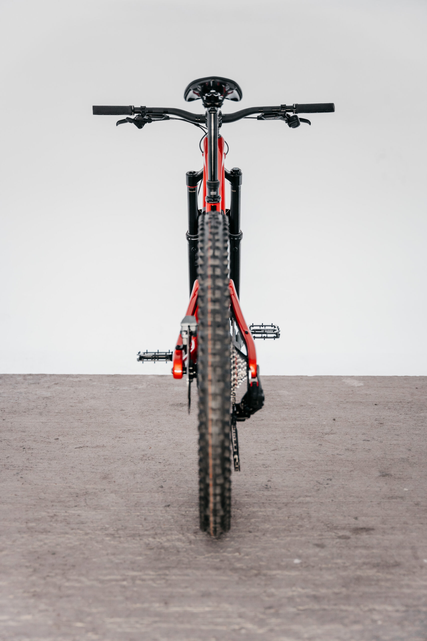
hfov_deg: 32.9
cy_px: 320
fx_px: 724
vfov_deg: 47.7
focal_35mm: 41
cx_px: 214
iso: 1000
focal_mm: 40.7
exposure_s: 1/160
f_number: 2.8
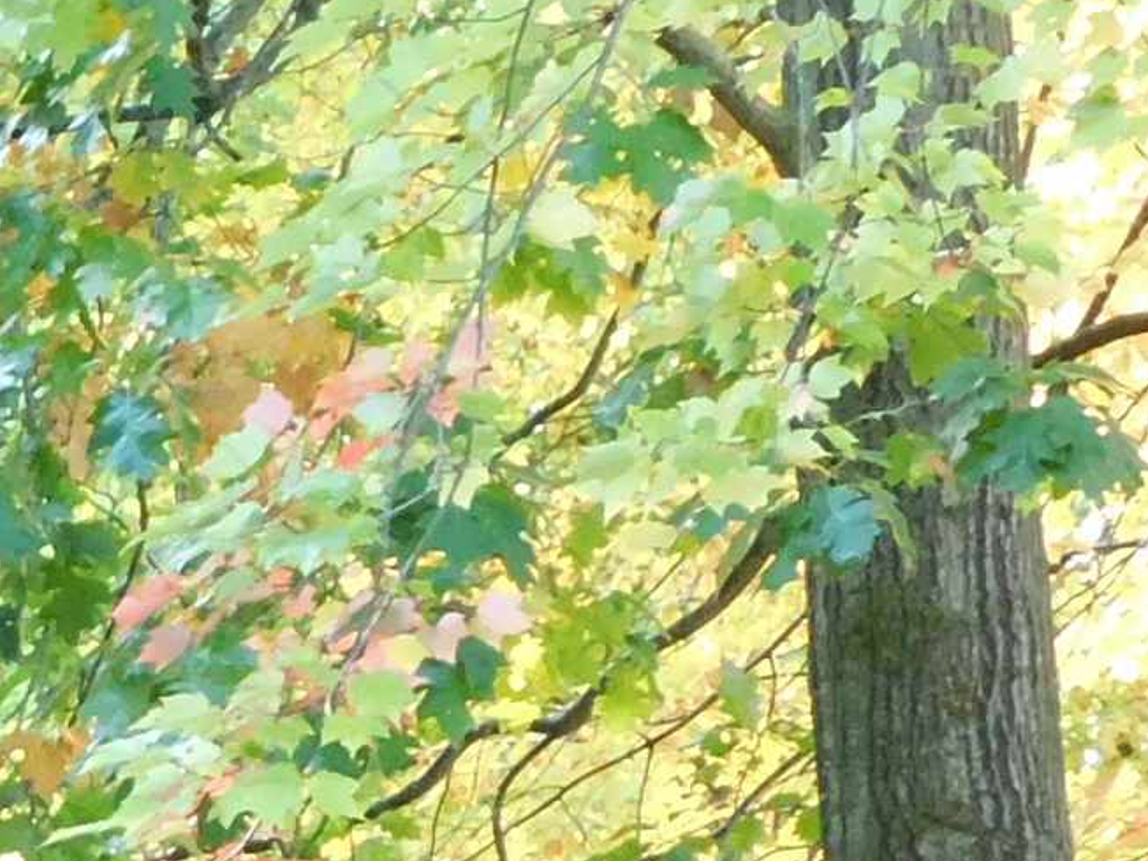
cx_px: -1437
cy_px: 1759
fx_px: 9220
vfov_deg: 5.2
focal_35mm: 278
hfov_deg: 6.8
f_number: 4
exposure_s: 1/25
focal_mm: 10.4
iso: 400
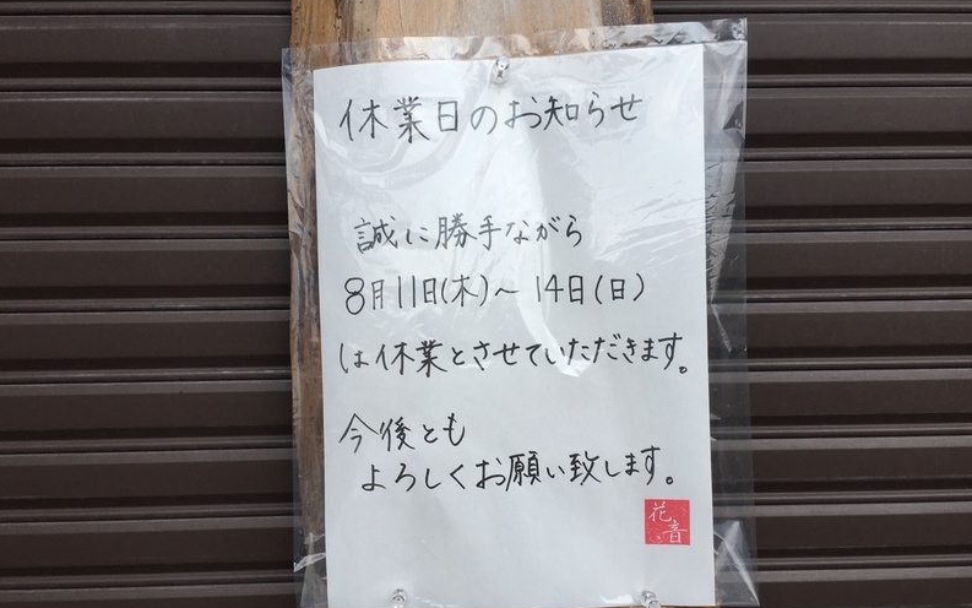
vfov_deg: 40.6
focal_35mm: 31
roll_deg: +0.5
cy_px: 333
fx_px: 821
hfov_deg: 61.2
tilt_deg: -6.2
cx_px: 483
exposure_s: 1/1980
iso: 32
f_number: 2.2
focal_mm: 4.15
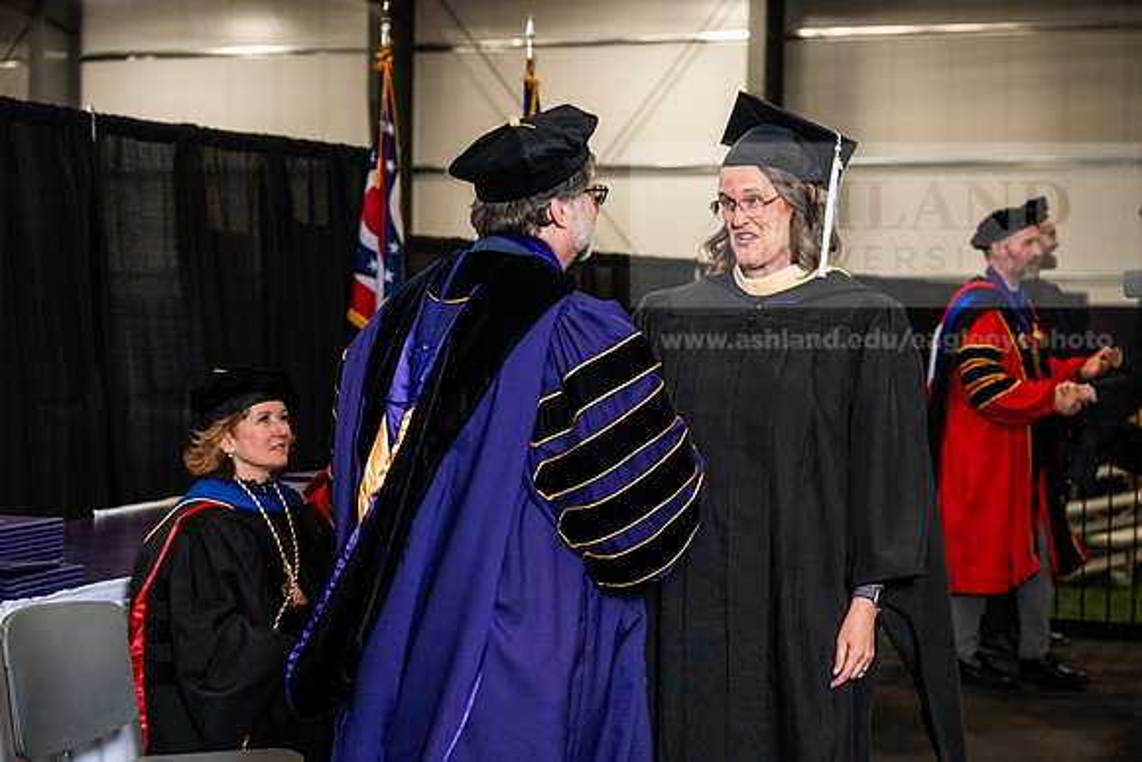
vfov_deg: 19.5
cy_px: 381
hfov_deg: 28.8
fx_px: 2221
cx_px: 571
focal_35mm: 70
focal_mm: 70
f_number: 4.5
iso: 1250
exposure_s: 1/200
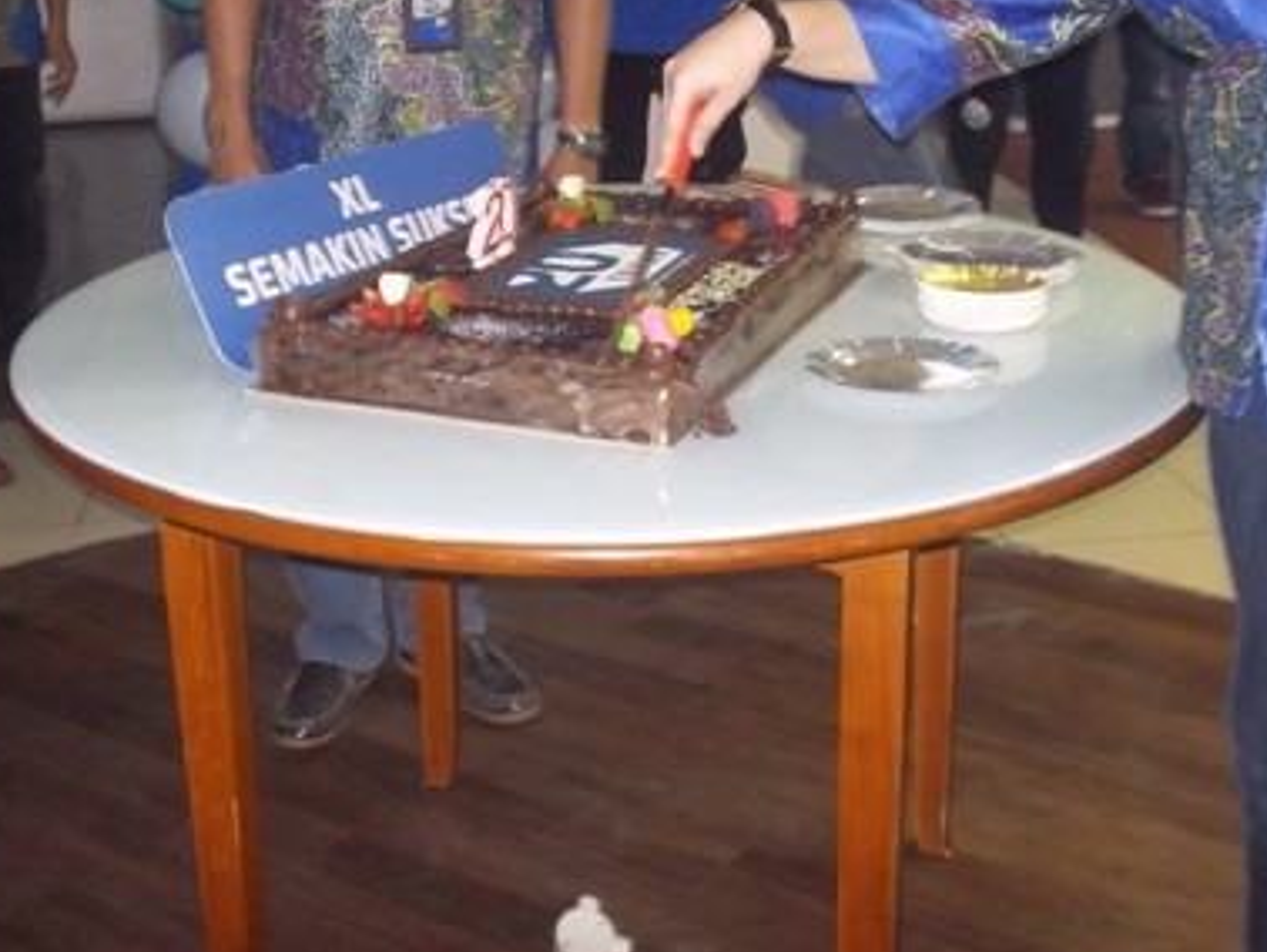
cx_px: 541
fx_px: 1795
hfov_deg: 38.8
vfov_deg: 29.1
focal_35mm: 49
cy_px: 201
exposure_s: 1/30
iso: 400
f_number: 3.3
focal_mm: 4.1
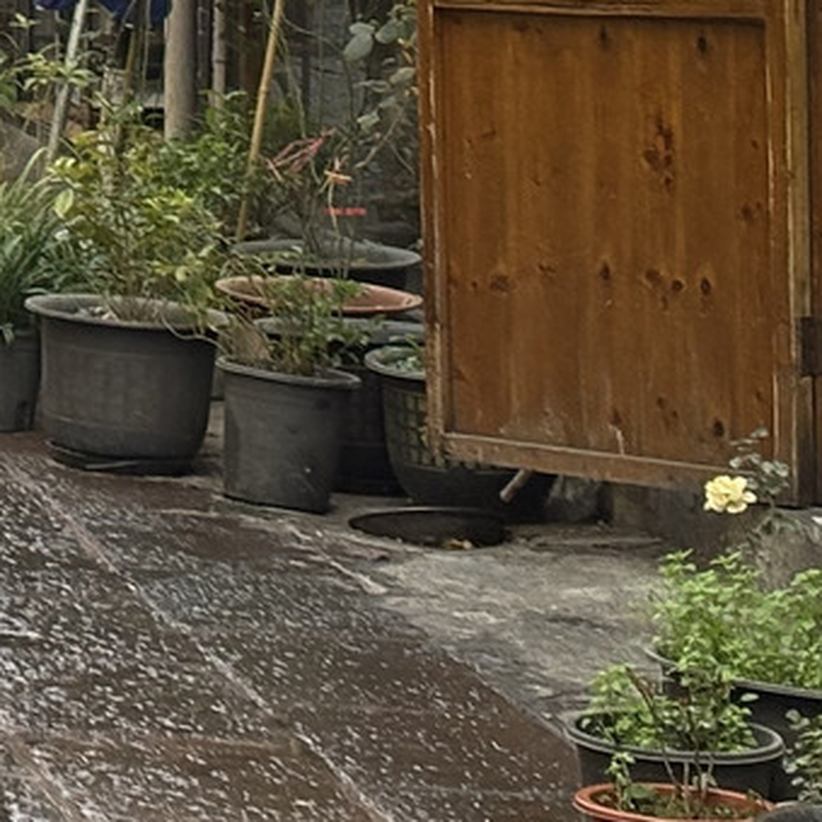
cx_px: -892
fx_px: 5803
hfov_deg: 7.7
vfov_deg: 7.9
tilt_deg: +2.3
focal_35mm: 216
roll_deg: +0.2
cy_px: -614
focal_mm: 5.96
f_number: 1.6
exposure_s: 1/100
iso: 160
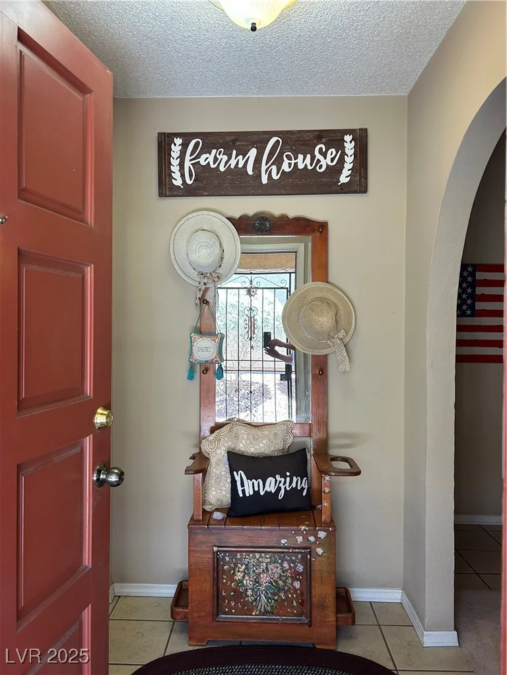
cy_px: 338
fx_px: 508
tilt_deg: -1.1
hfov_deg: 53.1
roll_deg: +0.7
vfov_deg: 67.3
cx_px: 254
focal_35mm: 26
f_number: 1.5
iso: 100
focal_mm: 5.7
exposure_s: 1/120
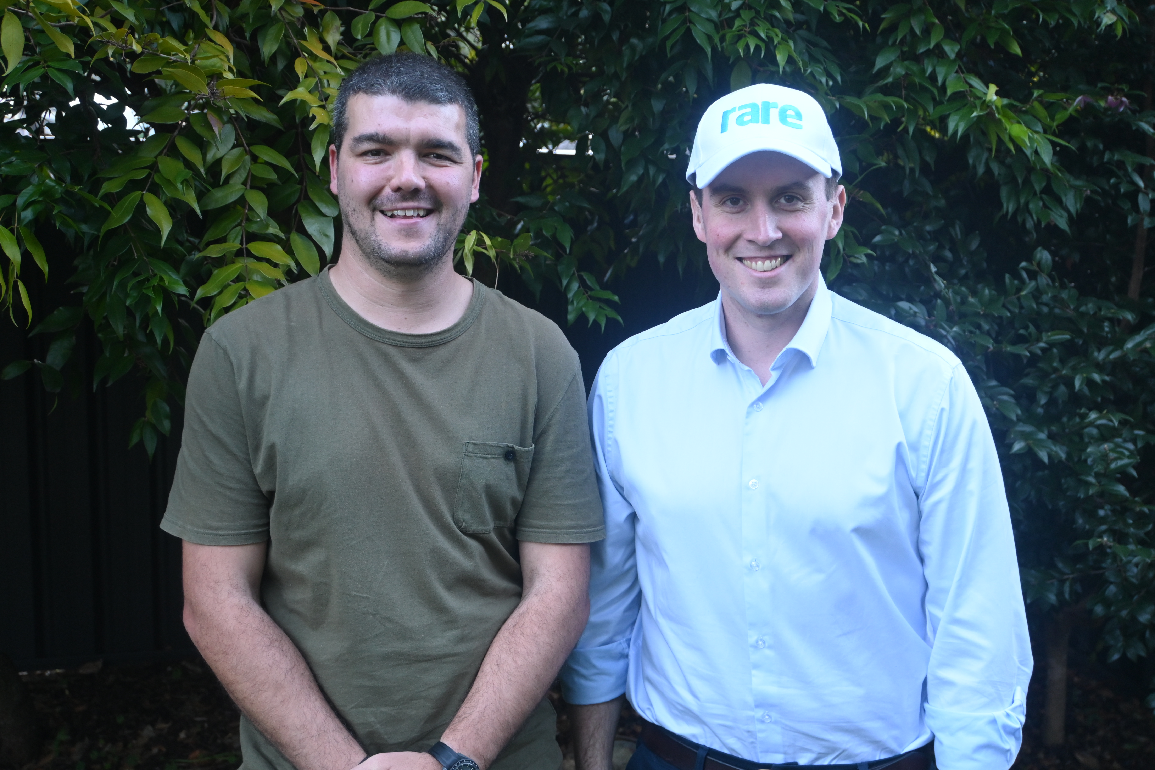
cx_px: 578
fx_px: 1251
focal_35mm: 39
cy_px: 385
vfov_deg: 34.2
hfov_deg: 49.6
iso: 720
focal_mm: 26
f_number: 4.5
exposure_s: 1/125
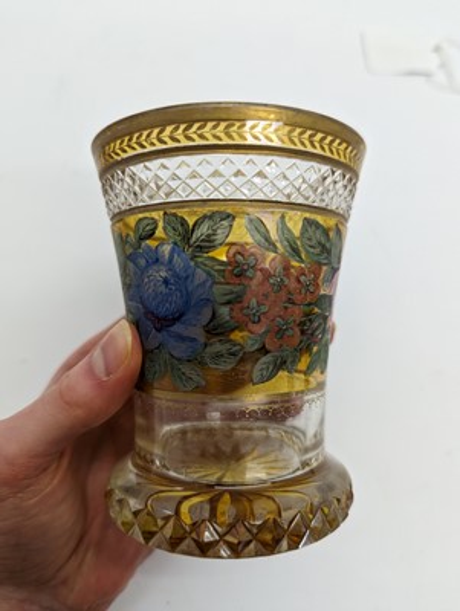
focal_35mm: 24
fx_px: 424
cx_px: 230
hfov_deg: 56.9
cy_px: 306
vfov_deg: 71.5
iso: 250
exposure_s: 1/263
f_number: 1.85
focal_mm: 6.81
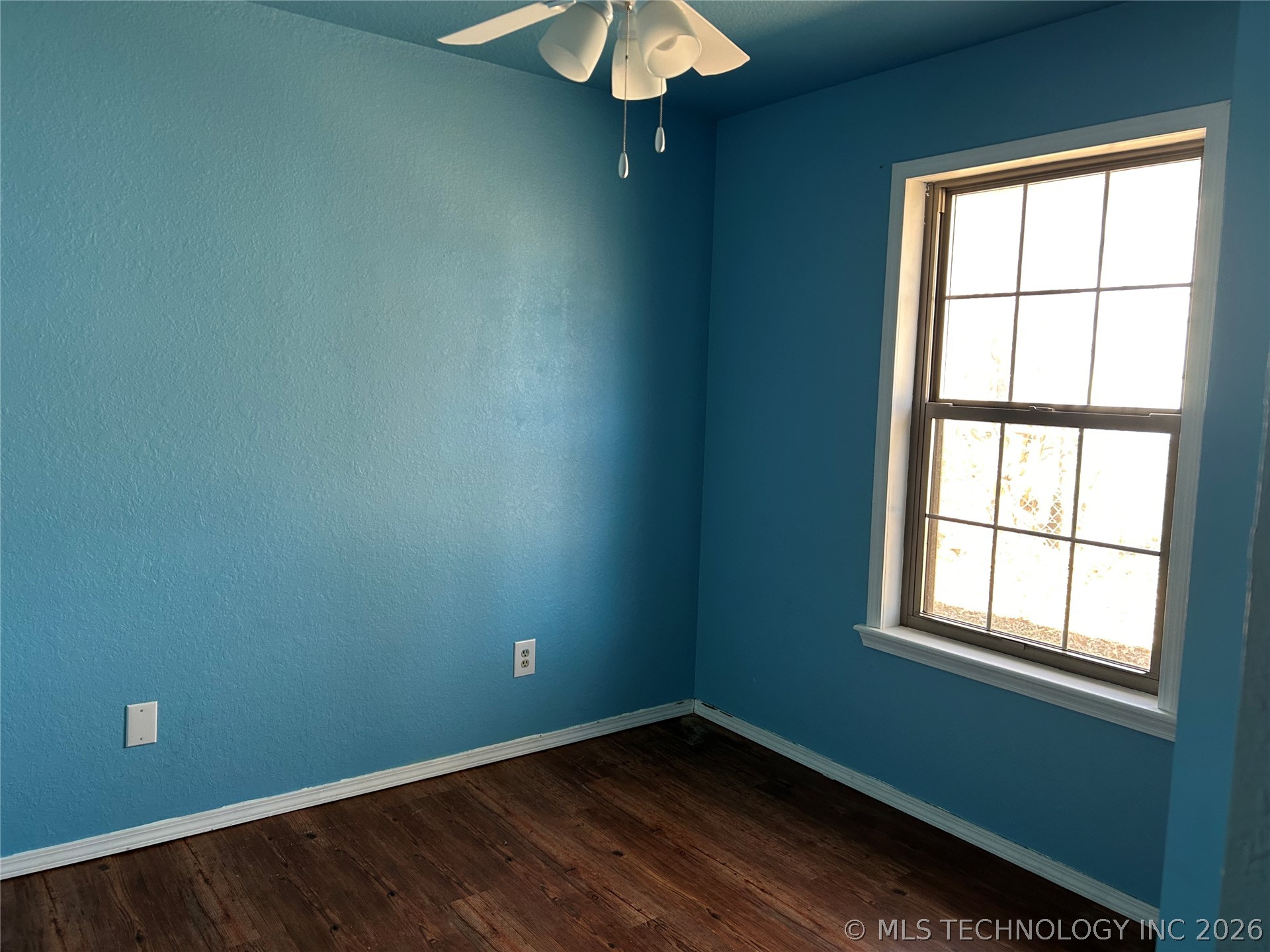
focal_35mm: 26
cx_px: 635
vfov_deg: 53.1
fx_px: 954
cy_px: 476
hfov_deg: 67.3
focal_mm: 5.7
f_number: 1.5
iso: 125
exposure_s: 1/60
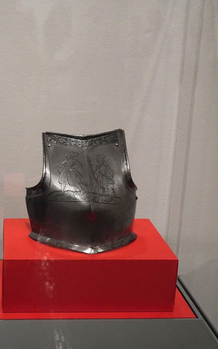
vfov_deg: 38.2
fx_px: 504
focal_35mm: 53
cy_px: 173
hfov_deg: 23.5
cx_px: 9
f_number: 5.6
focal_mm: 34
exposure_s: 1/100
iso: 8000
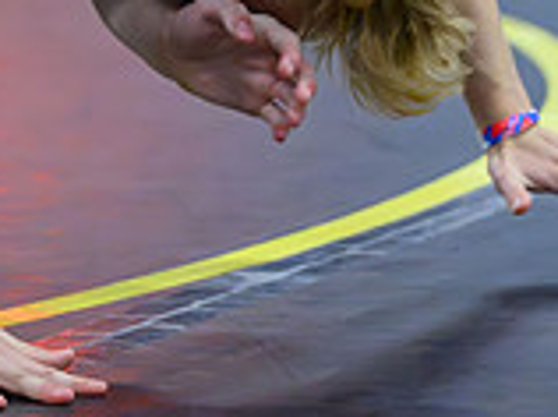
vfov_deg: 4.3
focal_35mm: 342
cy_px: -320
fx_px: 5505
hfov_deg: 5.8
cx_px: -114
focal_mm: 85
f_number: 2.8
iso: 14400
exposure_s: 1/800
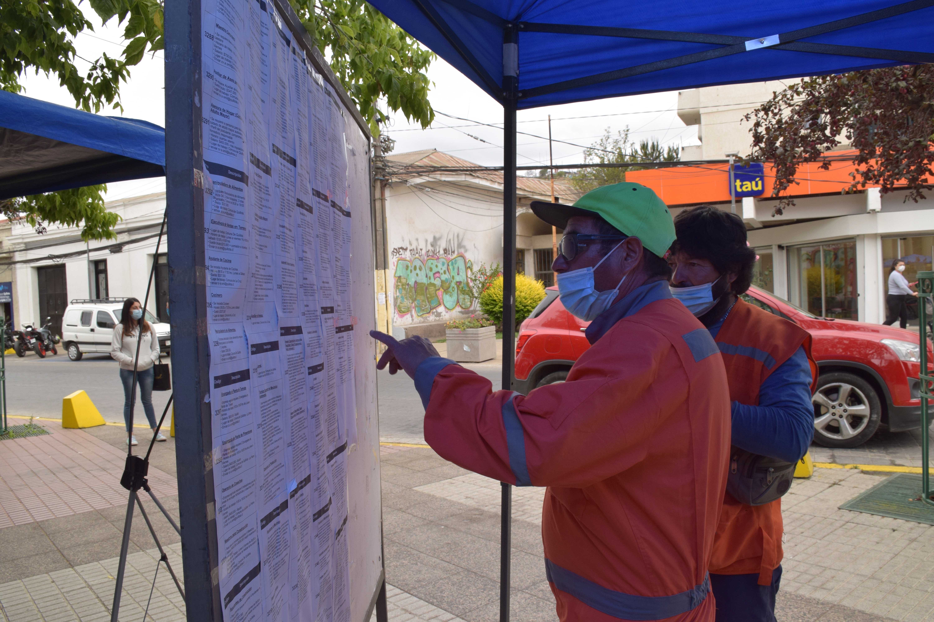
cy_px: 311
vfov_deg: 47.9
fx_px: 700
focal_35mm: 27
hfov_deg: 67.4
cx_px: 467
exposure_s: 1/200
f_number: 13
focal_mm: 18
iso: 400
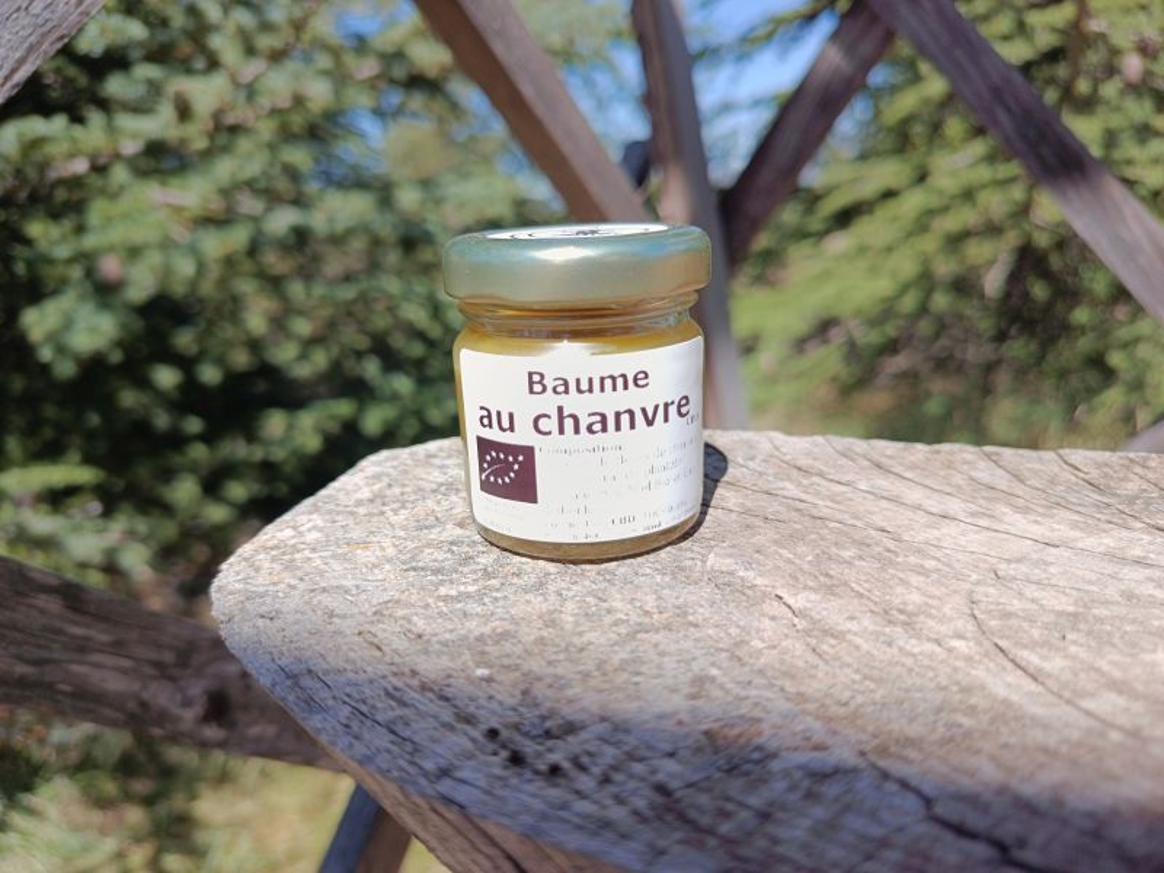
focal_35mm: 24
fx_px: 807
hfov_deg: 71.6
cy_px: 436
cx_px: 582
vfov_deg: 56.8
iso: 50
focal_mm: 5.24
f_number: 1.7
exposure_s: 1/366
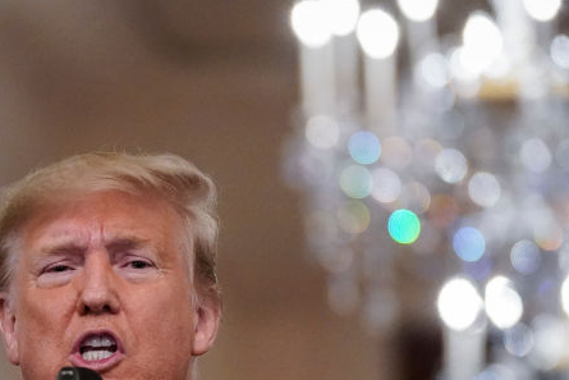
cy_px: 388
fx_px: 6846
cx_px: 106
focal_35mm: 433
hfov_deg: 4.8
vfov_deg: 3.2
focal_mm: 188
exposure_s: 1/200
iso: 10000
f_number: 4
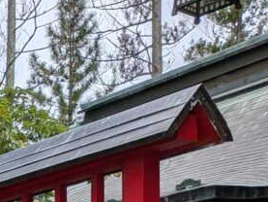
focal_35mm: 111
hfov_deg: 13.8
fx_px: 860
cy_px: 445
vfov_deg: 11.6
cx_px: -328
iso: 22
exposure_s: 1/3690
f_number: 1.7
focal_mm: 4.53
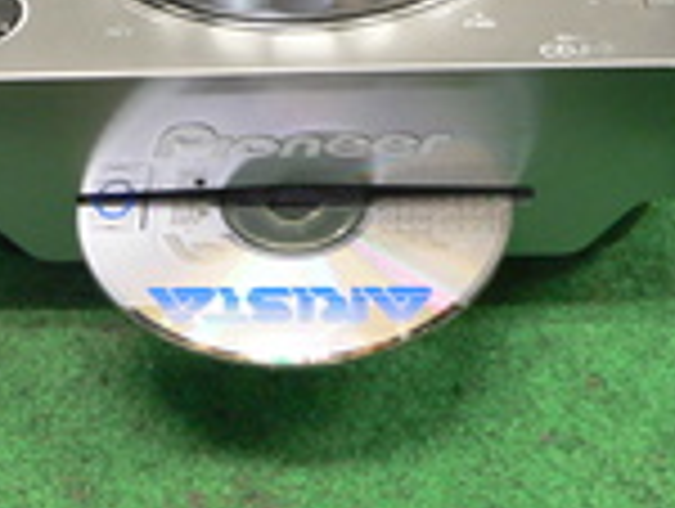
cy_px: 146
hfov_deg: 21.3
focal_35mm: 91
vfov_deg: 16.2
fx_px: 1777
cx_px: 171
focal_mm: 6
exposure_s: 1/13
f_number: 2.8
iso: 200
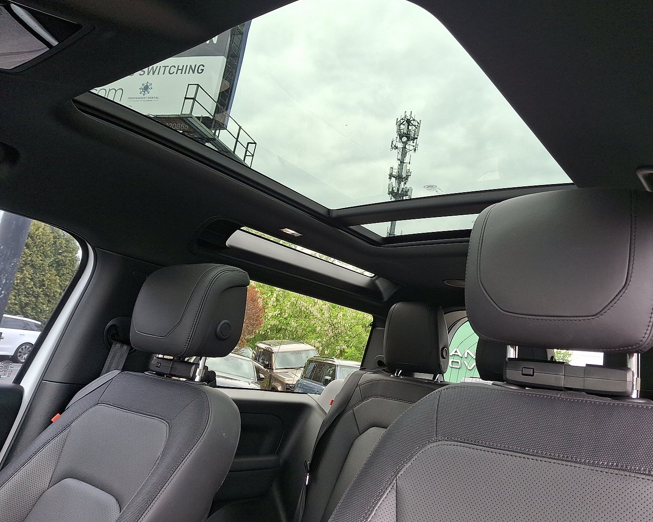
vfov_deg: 53.2
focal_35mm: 27
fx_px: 522
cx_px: 360
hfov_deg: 63.9
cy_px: 252
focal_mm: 4.69
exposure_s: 1/120
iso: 41
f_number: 1.8
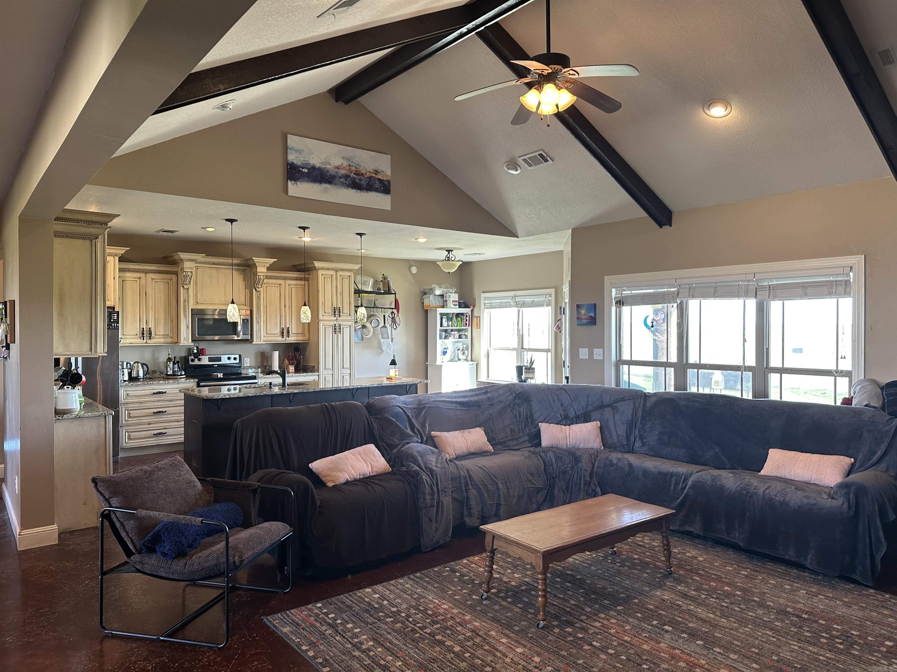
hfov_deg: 71.6
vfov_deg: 56.8
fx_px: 622
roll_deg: +0.0
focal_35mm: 24
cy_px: 336
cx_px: 448
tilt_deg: -0.2
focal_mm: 6.86
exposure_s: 1/60
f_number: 1.78
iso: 125
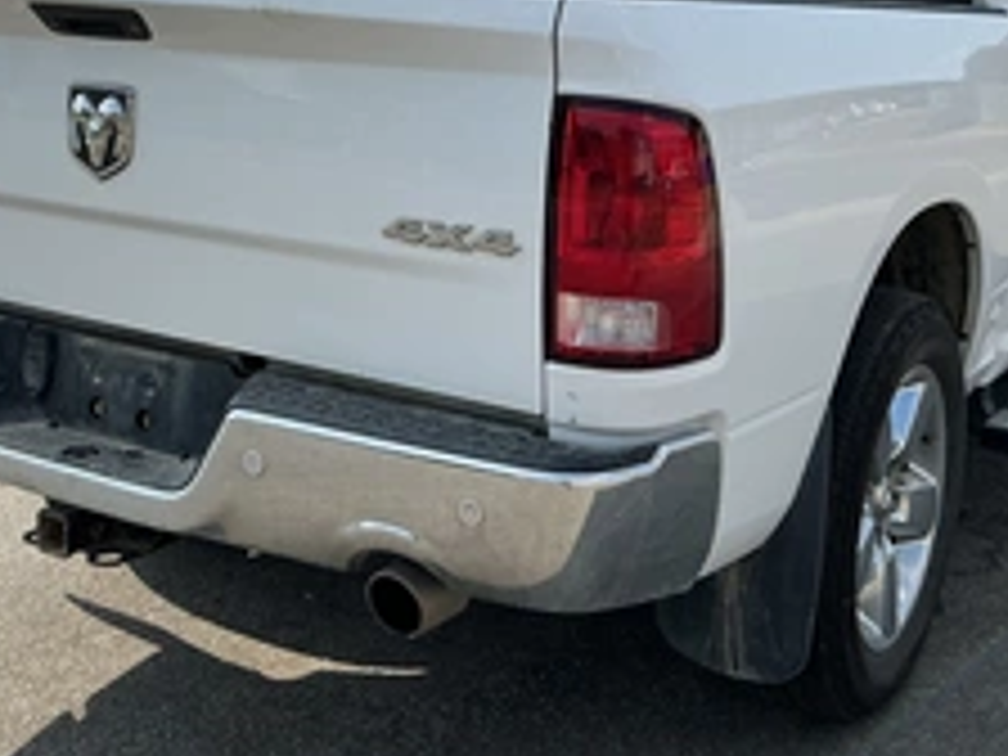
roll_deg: -0.5
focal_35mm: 50
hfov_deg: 38.2
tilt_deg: -5.7
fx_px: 1456
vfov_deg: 28.7
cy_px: 184
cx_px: 513
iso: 25
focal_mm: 3
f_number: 1.8
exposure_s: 1/2058
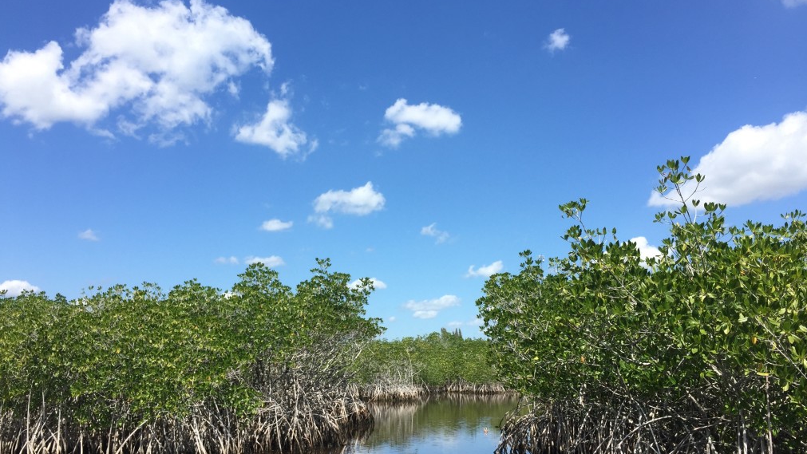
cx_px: 402
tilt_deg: +8.6
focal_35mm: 32
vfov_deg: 36.7
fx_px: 685
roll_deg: -2.1
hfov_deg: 61.0
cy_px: 251
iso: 32
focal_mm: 4.15
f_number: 2.2
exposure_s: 1/1582
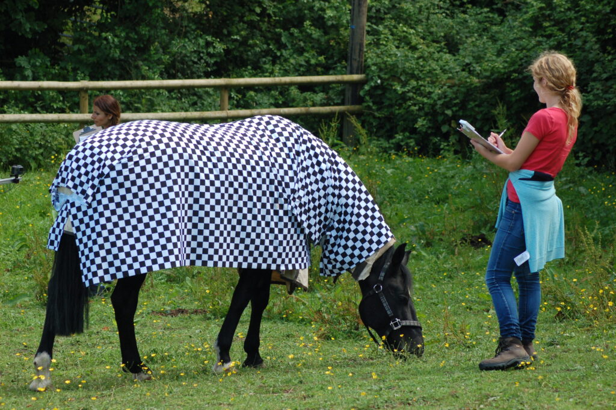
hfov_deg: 12.2
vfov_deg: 8.2
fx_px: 2872
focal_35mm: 168
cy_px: 205
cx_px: 308
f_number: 5.6
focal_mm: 112
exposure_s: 1/500
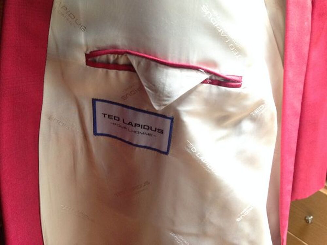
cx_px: 164
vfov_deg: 40.6
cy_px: 122
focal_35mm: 35
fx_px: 330
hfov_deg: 52.7
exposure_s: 1/17
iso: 250
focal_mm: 4.28
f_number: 2.4
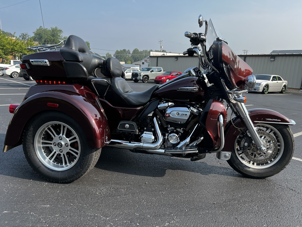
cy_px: 114
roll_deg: -1.5
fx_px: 227
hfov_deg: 67.3
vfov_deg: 53.1
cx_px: 151
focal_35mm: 26
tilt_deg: -13.2
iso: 50
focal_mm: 5.7
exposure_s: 1/1449
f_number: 1.5
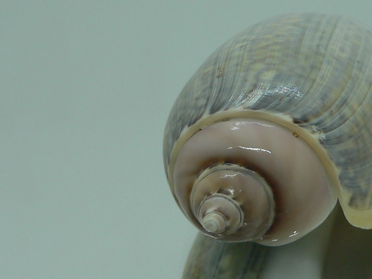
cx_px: 290
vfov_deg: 21.9
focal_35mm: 67
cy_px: 177
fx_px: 720
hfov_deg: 28.4
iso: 80
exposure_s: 1/60
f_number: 2.8
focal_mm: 4.6
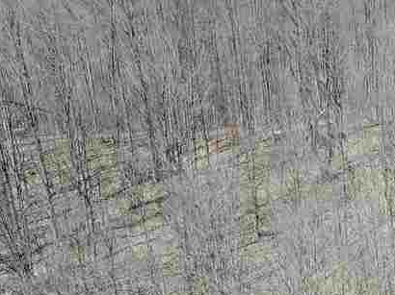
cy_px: 430
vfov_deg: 17.8
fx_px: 855
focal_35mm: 75
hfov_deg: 24.8
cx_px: 394
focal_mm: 4.5
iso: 100
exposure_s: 1/400
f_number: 2.8
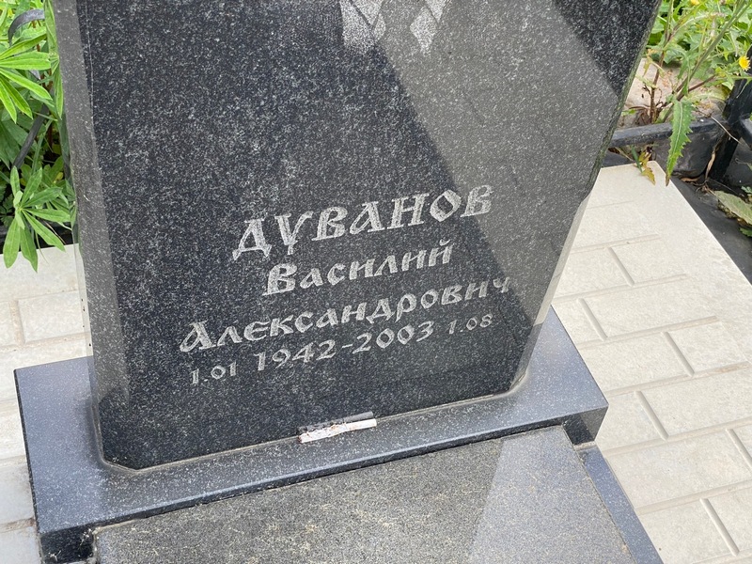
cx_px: 376
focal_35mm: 52
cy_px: 282
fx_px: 1130
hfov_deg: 36.8
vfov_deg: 28.0
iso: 20
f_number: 2
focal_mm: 6
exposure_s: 1/353
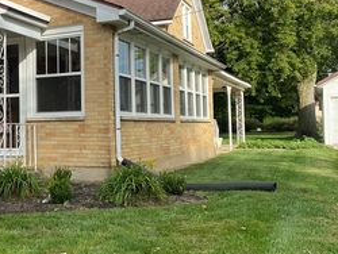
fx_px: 508
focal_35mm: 52
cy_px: 106
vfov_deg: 28.0
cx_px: 27
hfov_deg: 34.5
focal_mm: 4.25
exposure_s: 1/2141
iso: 32
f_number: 1.8
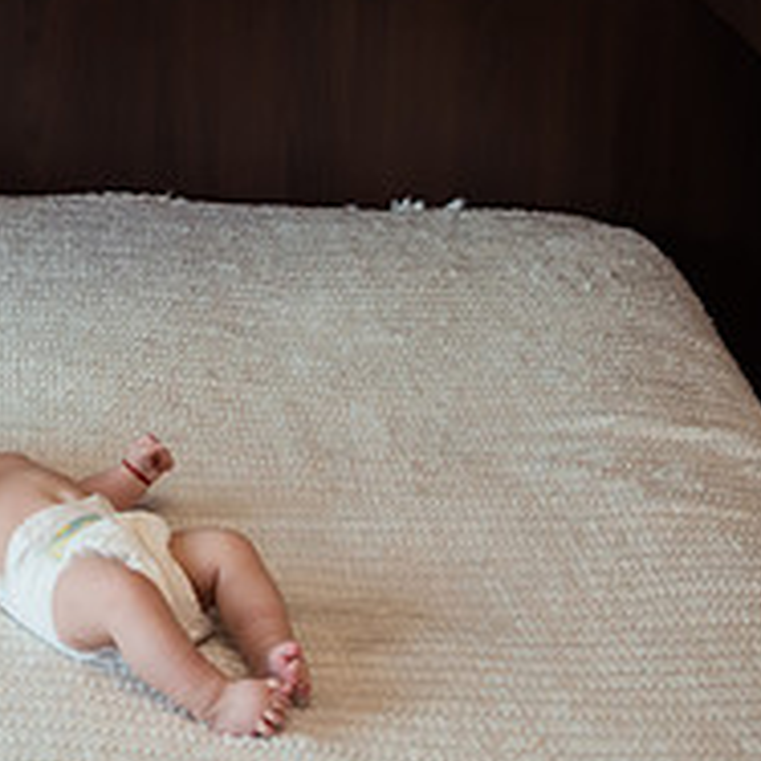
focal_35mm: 82
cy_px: 13
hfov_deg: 20.3
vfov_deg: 20.5
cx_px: -53
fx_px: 2040
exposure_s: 1/200
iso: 400
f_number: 3.2
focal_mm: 29
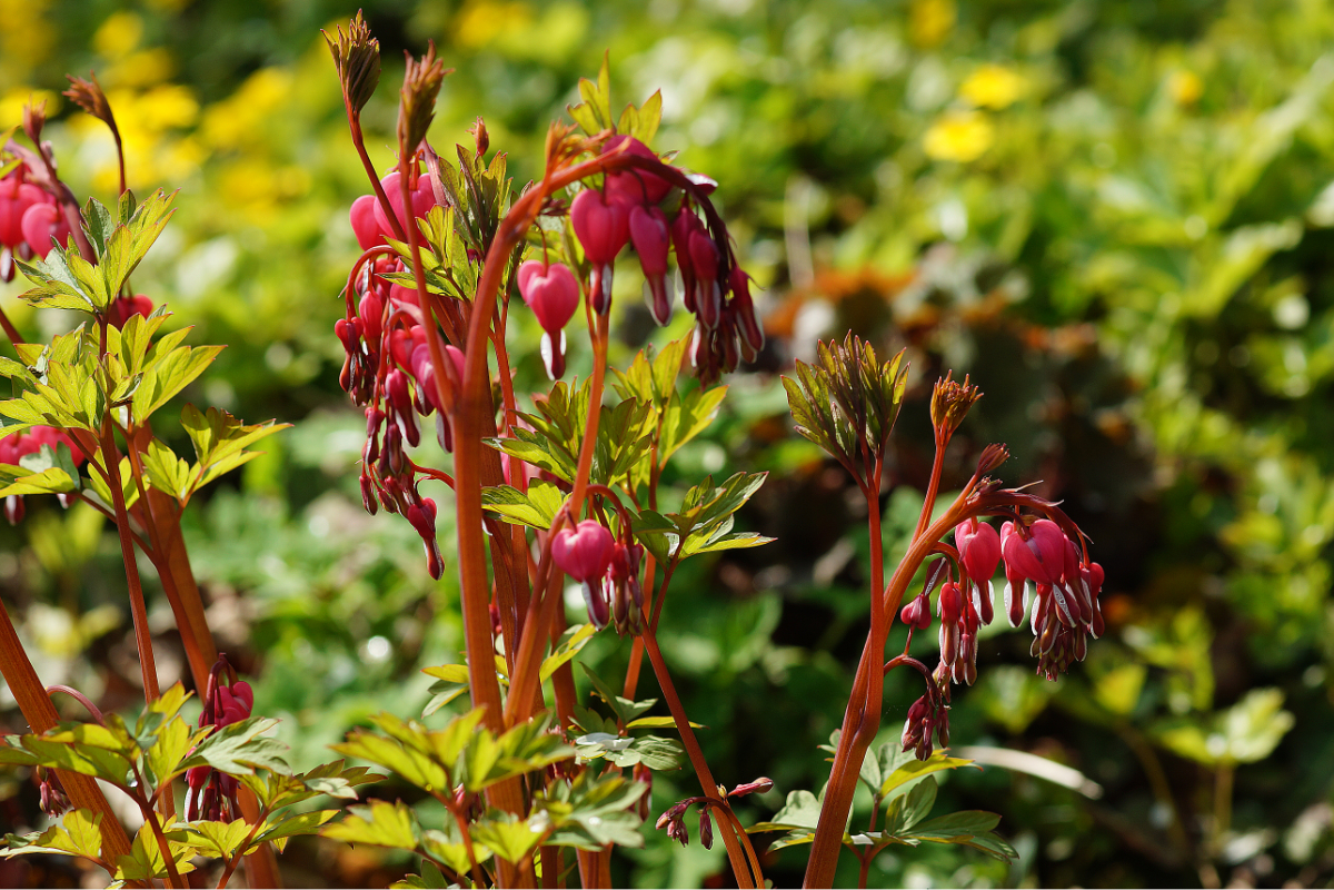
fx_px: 5558
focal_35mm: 150
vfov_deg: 9.1
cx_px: 667
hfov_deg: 13.7
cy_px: 445
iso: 100
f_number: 5.6
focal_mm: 100
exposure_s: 1/250
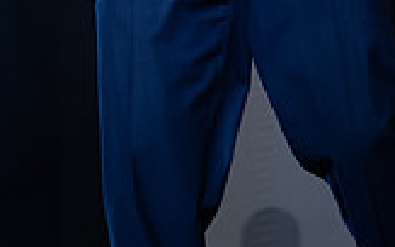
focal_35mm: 141
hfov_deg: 14.8
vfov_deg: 8.7
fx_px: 1518
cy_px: -288
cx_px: 228
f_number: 4.5
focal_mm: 50
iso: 1600
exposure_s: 1/125
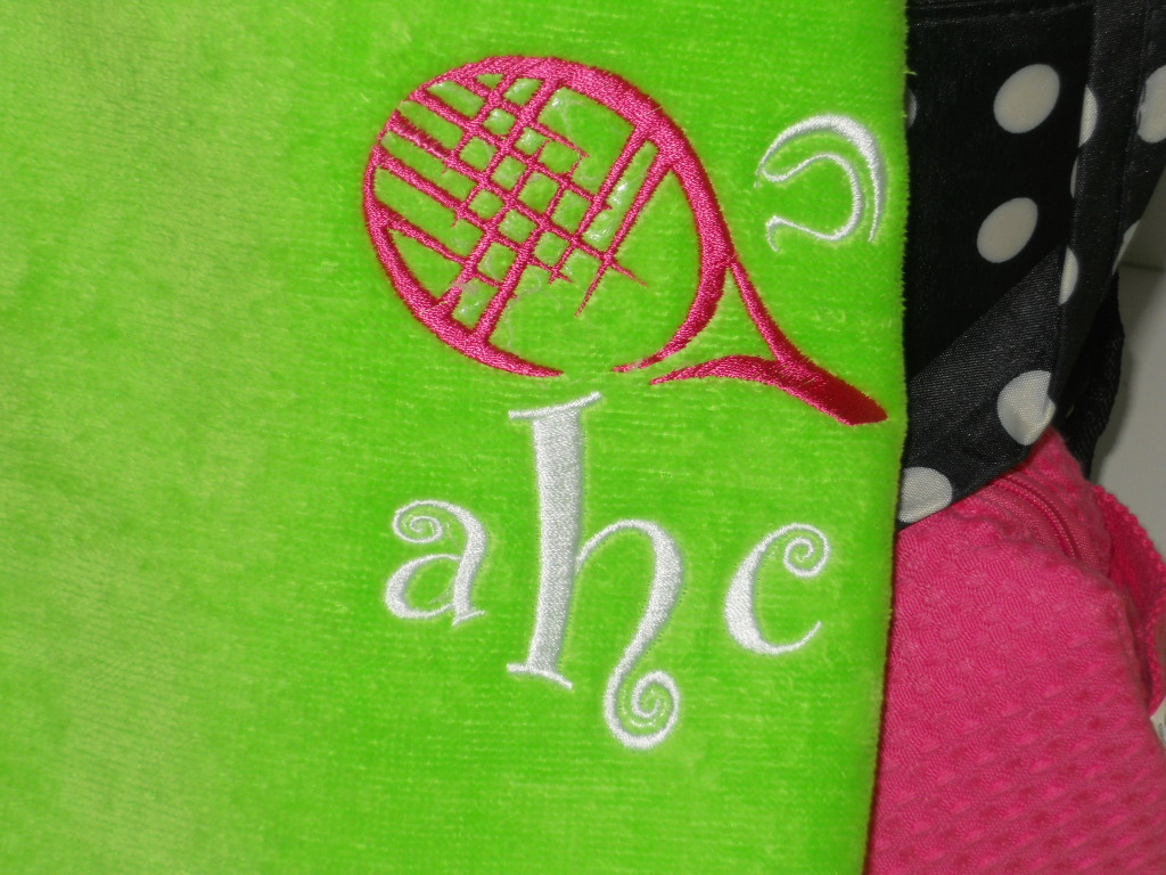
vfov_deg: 17.0
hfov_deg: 22.5
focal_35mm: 87
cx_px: 583
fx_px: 2930
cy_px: 438
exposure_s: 1/60
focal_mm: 15.5
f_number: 4.9
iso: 80
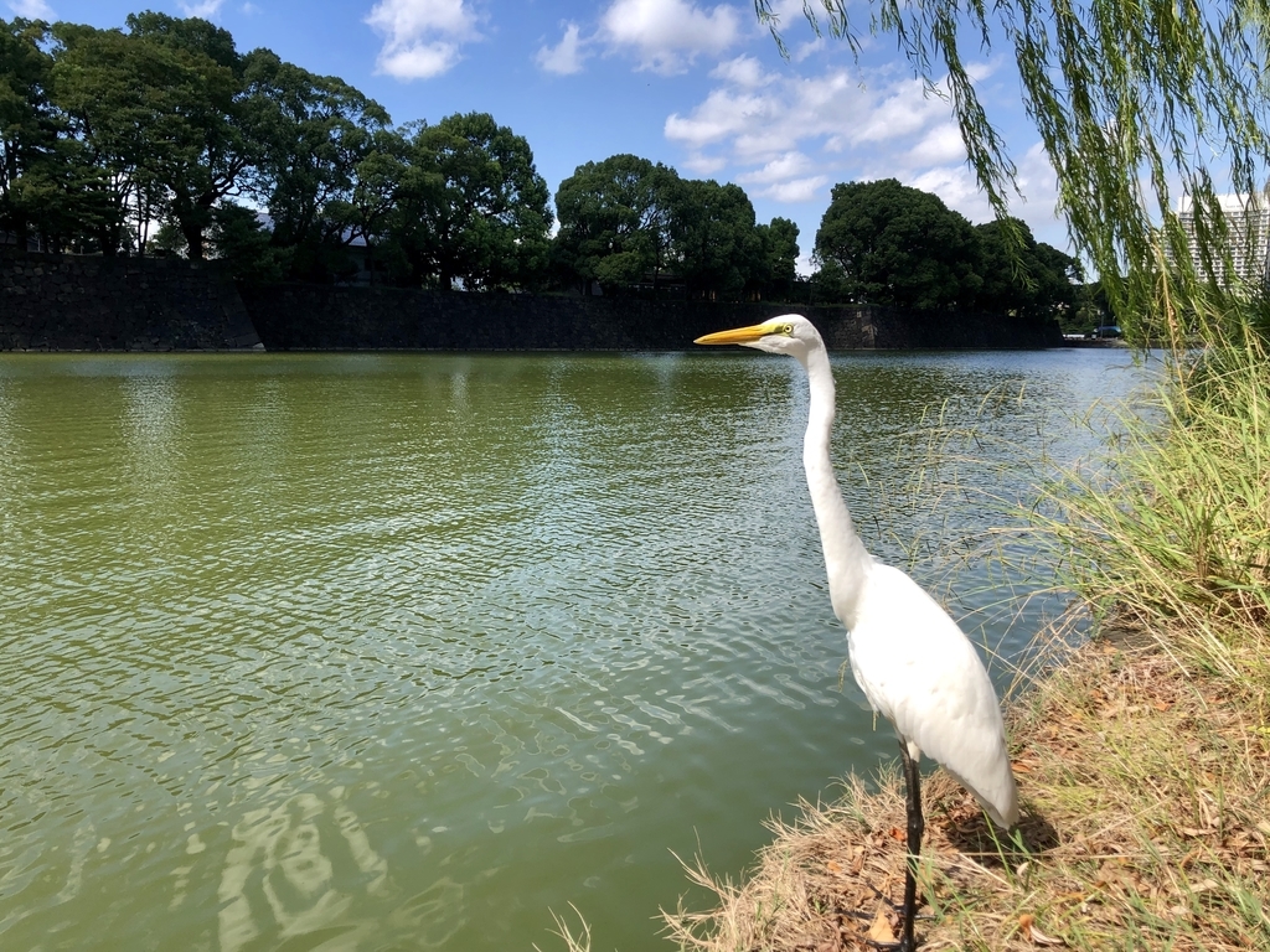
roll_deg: -0.1
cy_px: 476
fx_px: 1027
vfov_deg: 49.7
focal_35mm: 28
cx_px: 635
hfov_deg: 63.4
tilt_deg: -6.9
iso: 20
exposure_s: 1/1263
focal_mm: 3.99
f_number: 1.8
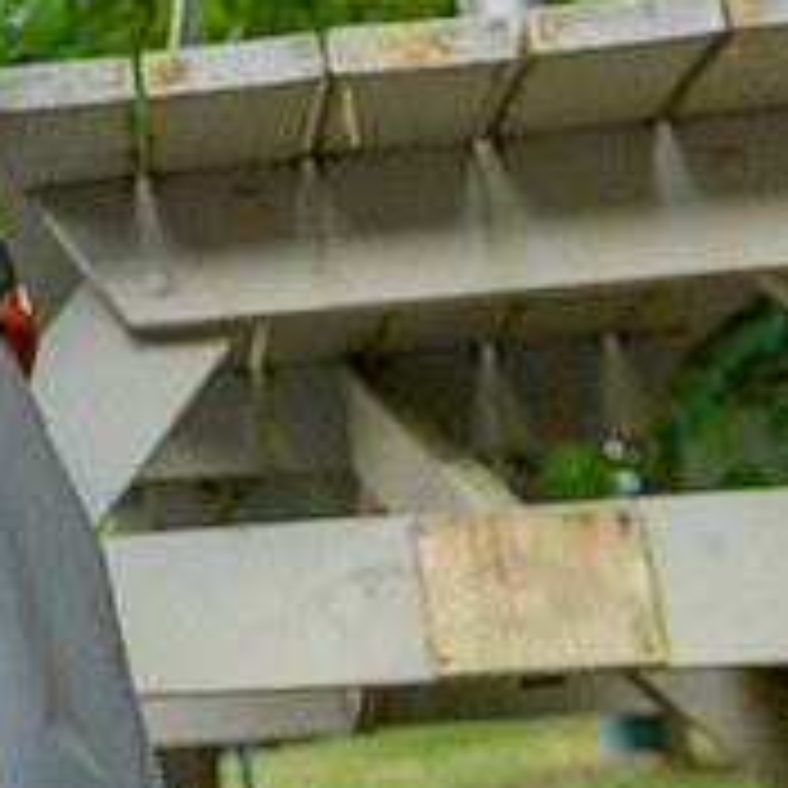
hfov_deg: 19.2
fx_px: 2035
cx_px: -401
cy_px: 212
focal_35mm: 79
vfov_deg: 21.8
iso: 3200
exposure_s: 1/1000
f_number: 5.6
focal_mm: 28
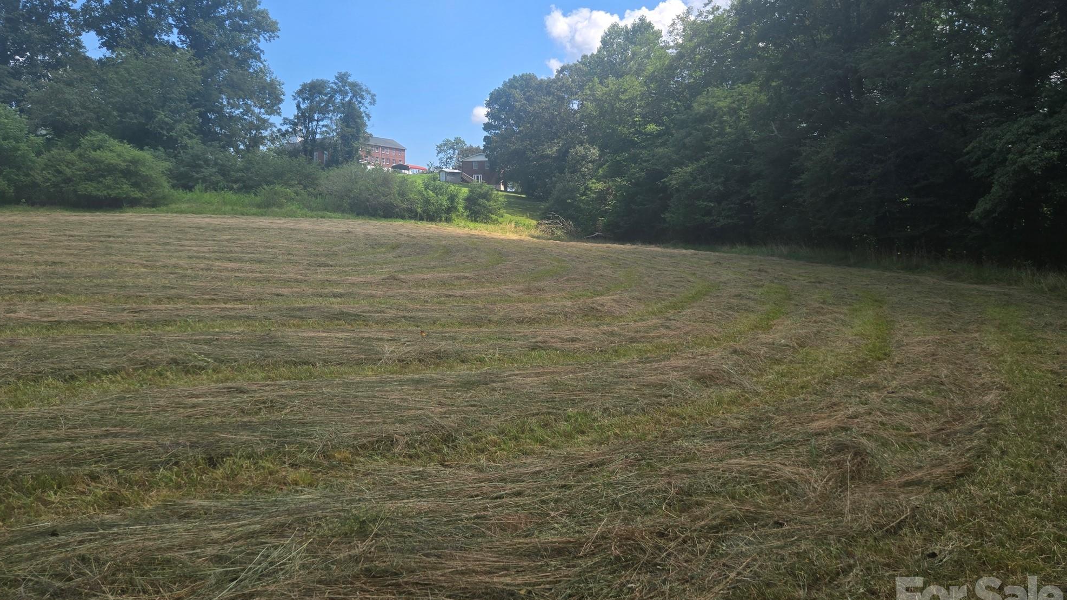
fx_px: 736
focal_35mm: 26
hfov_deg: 71.9
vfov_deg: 44.3
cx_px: 515
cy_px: 268
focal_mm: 5.4
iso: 25
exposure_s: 1/927
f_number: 1.8
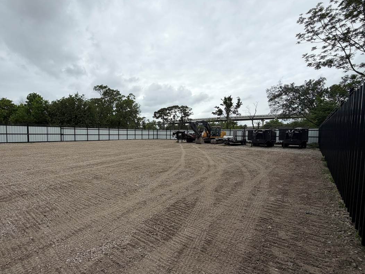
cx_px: 144
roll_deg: -0.4
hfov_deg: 89.7
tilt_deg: -3.4
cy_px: 146
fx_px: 179
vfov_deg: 74.7
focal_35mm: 17
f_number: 2.2
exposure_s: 1/770
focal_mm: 2.22
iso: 32
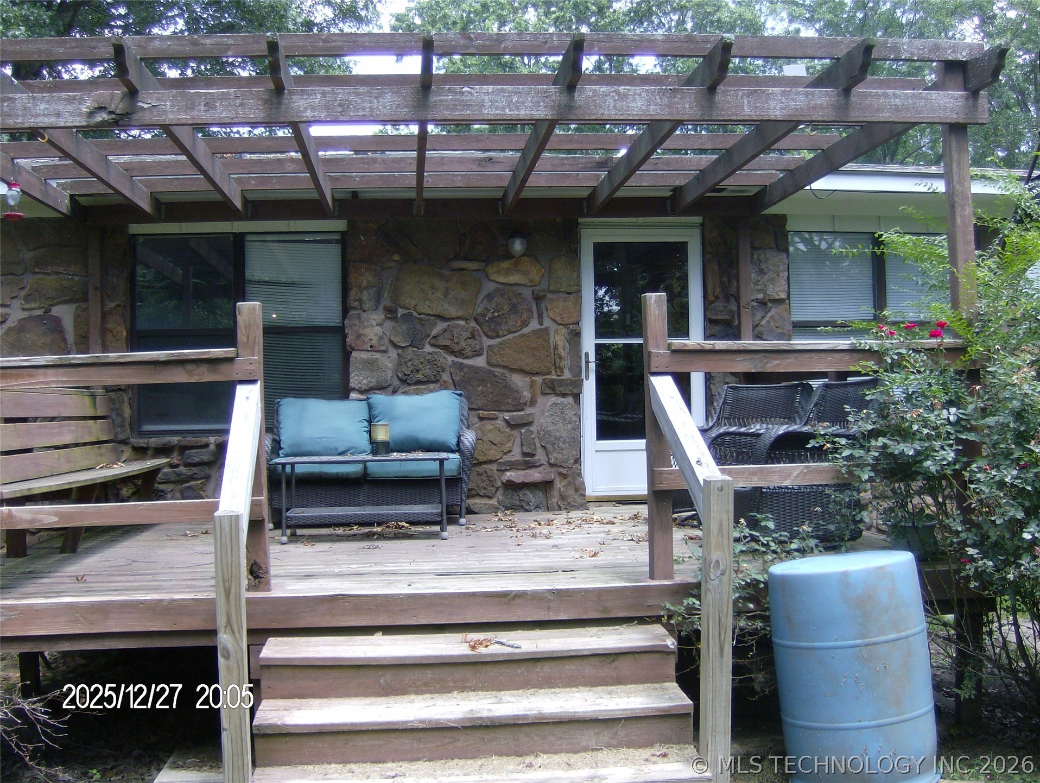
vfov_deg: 39.7
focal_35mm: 36
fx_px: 1083
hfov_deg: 51.3
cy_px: 392
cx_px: 520
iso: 100
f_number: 2.8
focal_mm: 6
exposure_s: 1/232
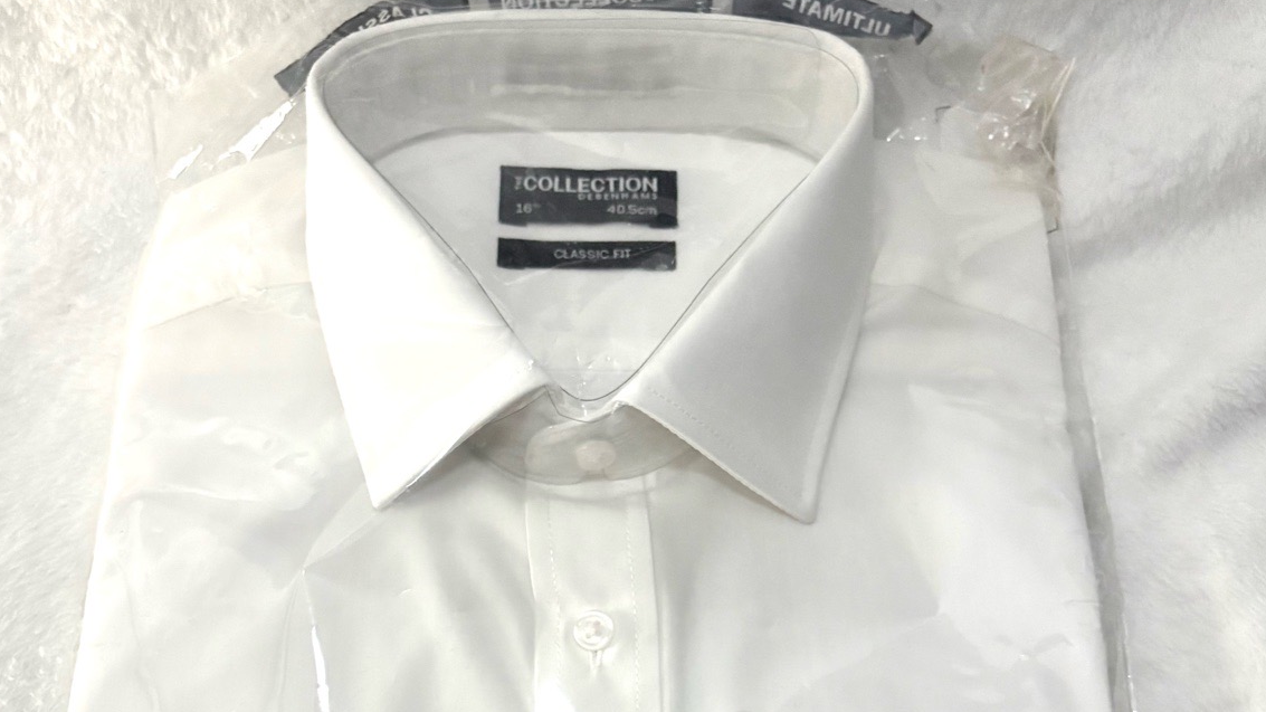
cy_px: 687
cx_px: 621
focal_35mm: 40
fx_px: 1343
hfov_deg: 50.5
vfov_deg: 28.2
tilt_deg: -54.9
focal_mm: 5.96
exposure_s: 1/38
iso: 640
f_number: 1.6
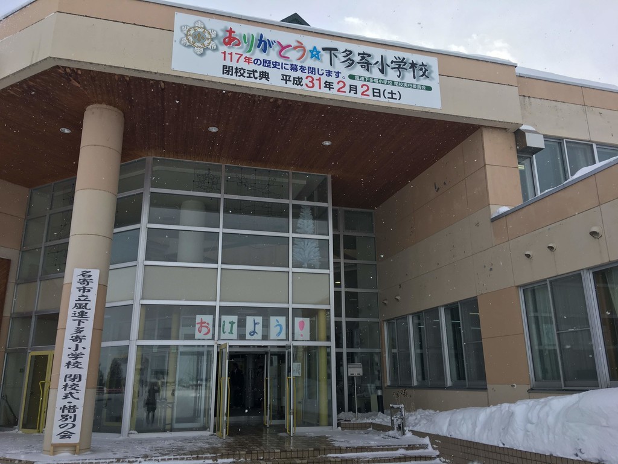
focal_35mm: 29
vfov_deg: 48.2
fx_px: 518
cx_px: 309
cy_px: 232
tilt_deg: +16.5
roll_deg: -0.1
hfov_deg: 61.7
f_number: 2.2
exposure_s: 1/1538
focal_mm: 4.15
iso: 25
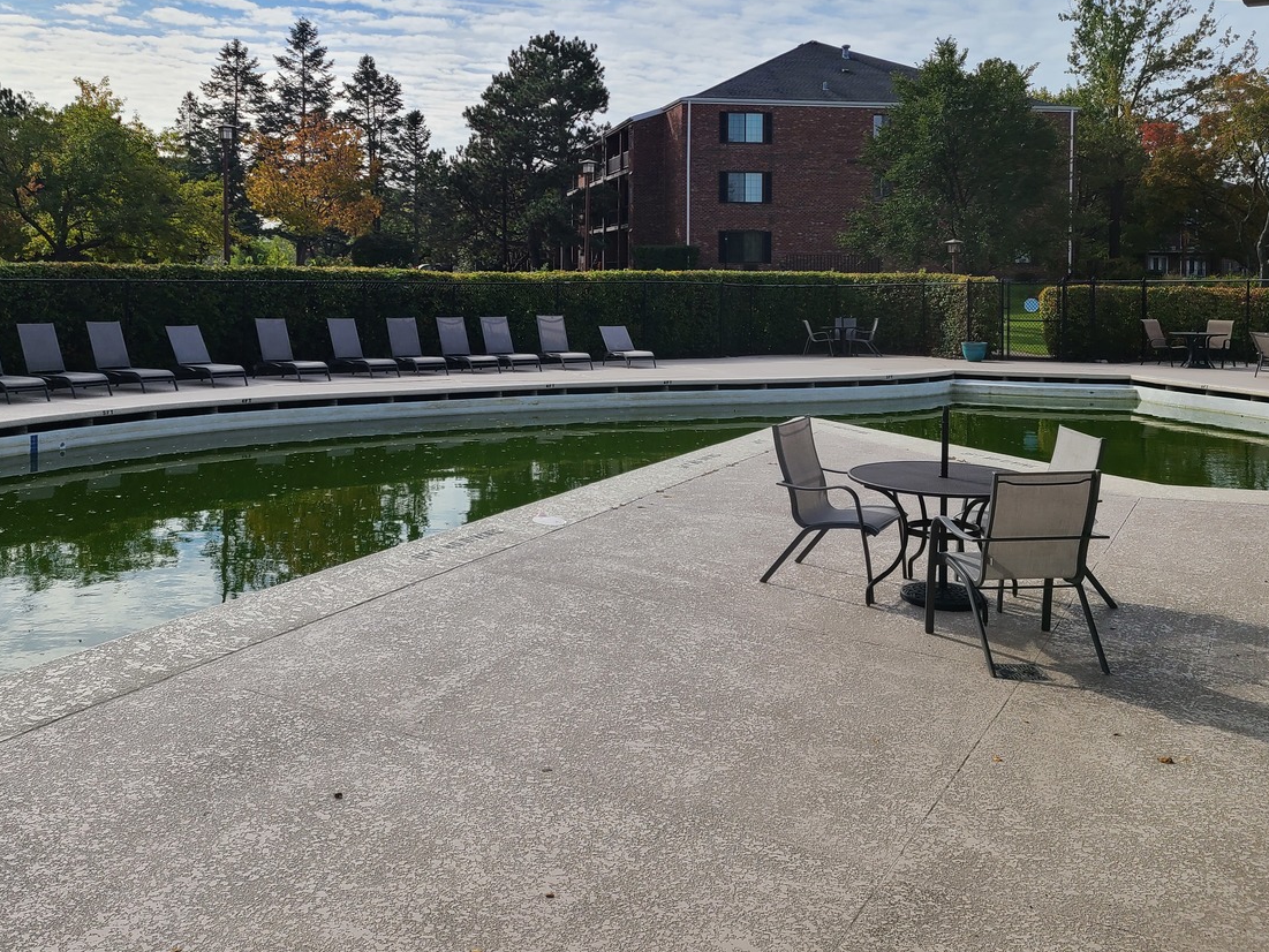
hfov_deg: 53.9
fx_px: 1247
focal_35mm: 34
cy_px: 338
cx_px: 583
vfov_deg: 41.4
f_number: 1.8
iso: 40
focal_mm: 5.4
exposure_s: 1/3067
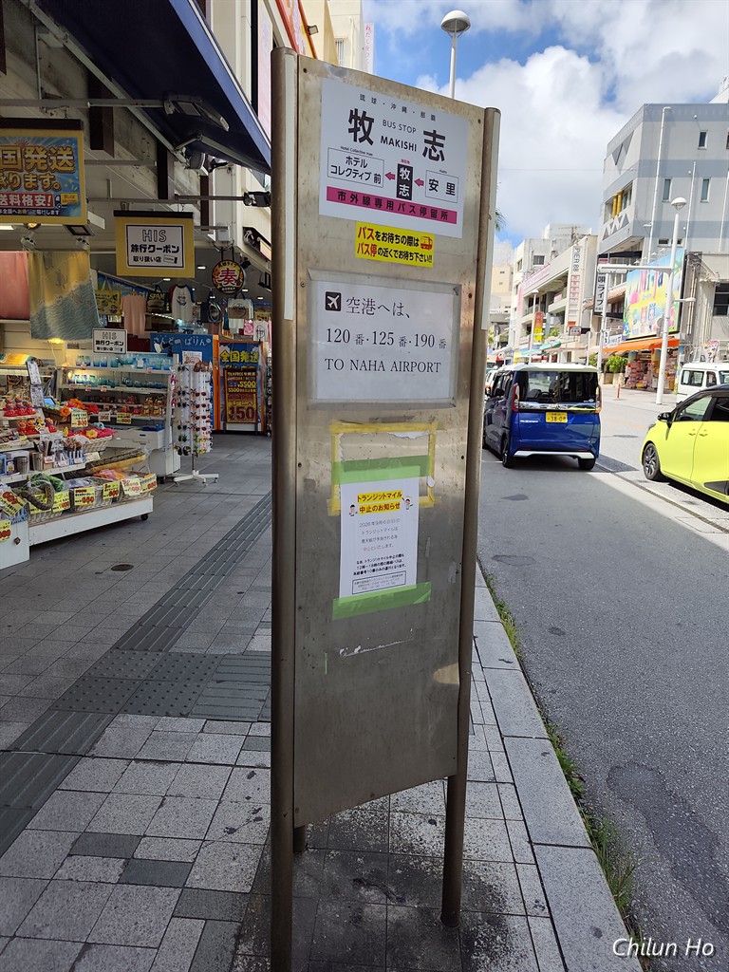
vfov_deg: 73.9
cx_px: 364
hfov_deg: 58.9
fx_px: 646
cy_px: 486
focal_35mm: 23
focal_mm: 6.07
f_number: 1.7
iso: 50
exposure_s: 1/823
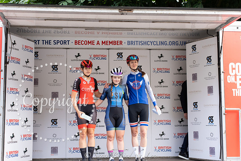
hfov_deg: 32.4
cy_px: 80
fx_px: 415
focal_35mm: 62
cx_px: 120
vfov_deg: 21.9
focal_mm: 62
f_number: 3.2
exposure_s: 1/320
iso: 400
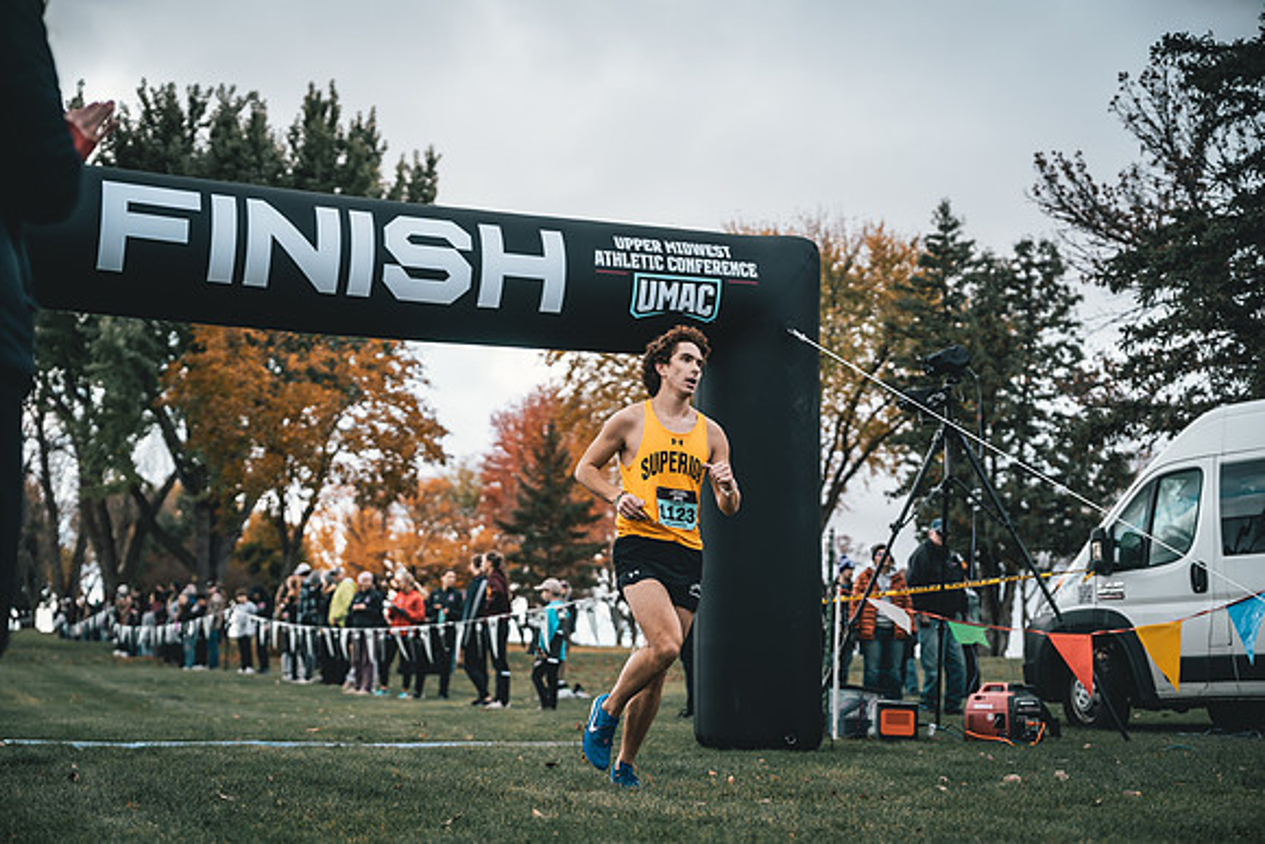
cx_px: 632
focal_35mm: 47
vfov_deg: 28.7
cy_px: 422
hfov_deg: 41.9
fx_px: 1652
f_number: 2
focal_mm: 47
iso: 200
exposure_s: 1/3200
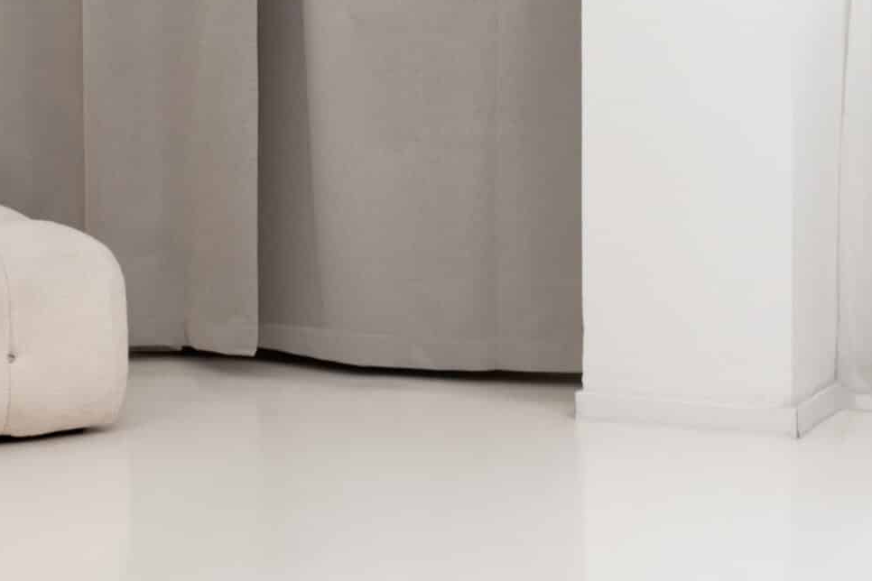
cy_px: 125
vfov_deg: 11.8
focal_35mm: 116
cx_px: -278
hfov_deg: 16.7
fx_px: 2800
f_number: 5
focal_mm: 43.6
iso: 800
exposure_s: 1/500
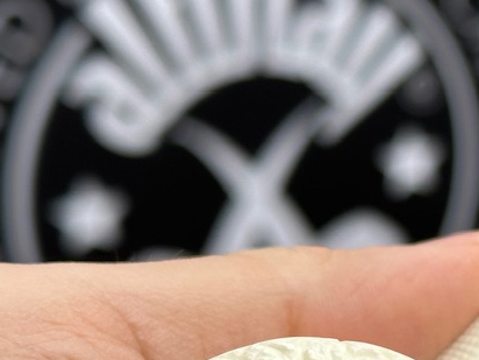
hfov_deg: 12.8
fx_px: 2062
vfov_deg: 9.9
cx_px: 630
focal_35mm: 149
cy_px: 325
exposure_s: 1/184
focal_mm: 6.86
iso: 64
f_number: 1.78
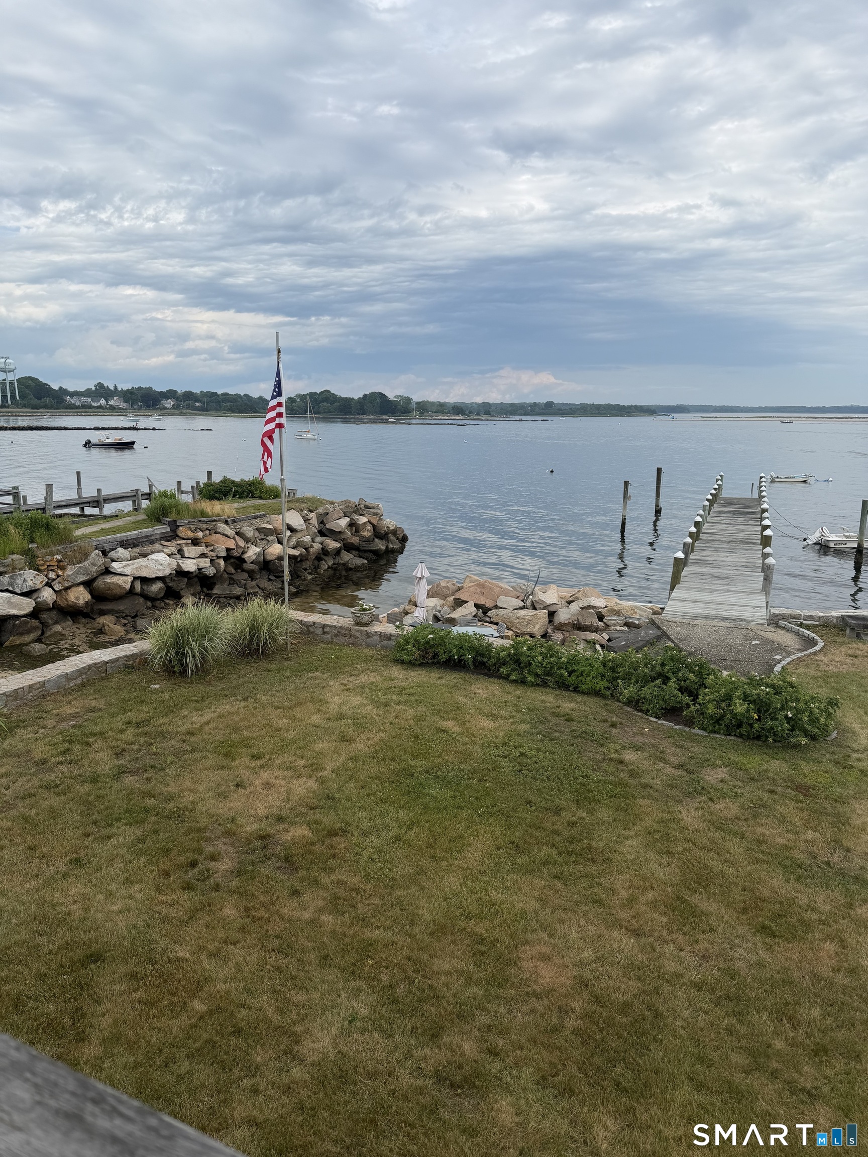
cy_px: 578
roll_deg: -0.1
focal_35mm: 24
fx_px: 802
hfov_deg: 56.8
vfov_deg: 71.6
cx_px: 434
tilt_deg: -12.4
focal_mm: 6.76
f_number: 1.78
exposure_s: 1/6173
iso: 80
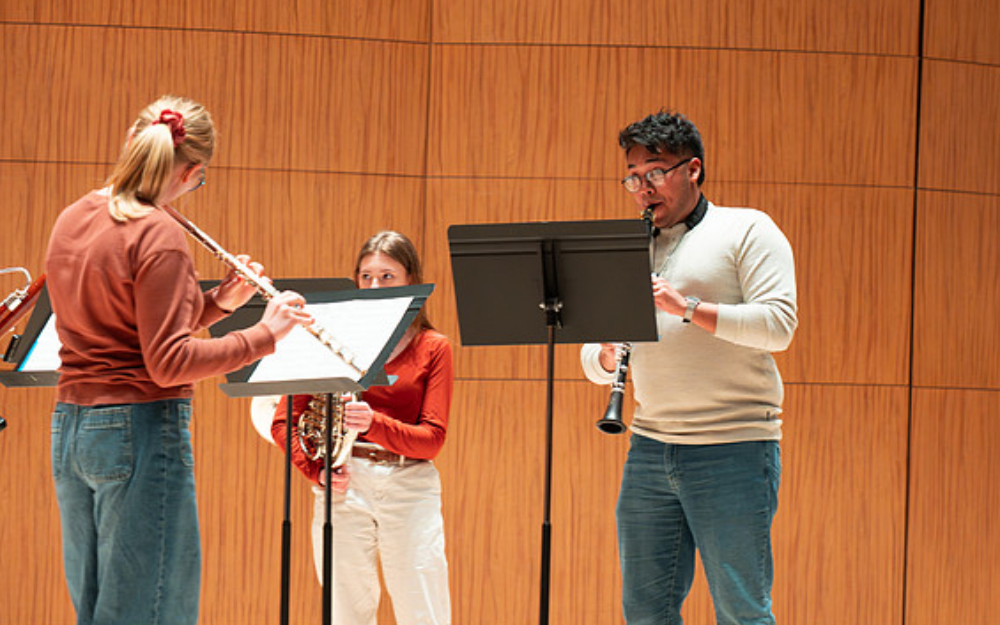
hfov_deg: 12.3
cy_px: 292
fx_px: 4633
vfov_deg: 7.7
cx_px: 671
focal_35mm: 170
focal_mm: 120
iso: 2000
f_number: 4
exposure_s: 1/160
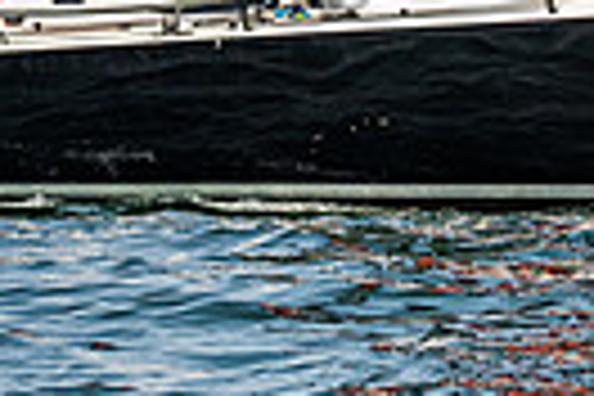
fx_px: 11219
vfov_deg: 2.0
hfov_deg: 3.0
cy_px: -302
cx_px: 614
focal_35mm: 680
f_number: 4.8
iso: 500
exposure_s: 1/4000
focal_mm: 135
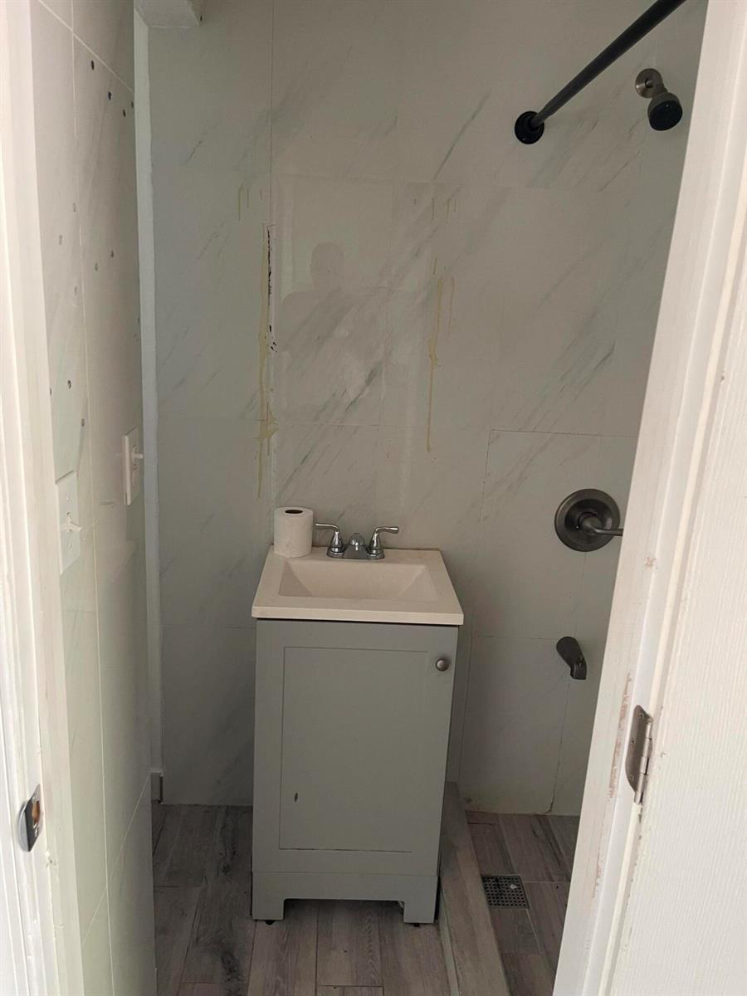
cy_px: 498
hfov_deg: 54.9
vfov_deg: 69.4
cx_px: 374
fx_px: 719
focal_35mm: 25
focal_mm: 5.1
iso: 250
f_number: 1.6
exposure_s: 1/60
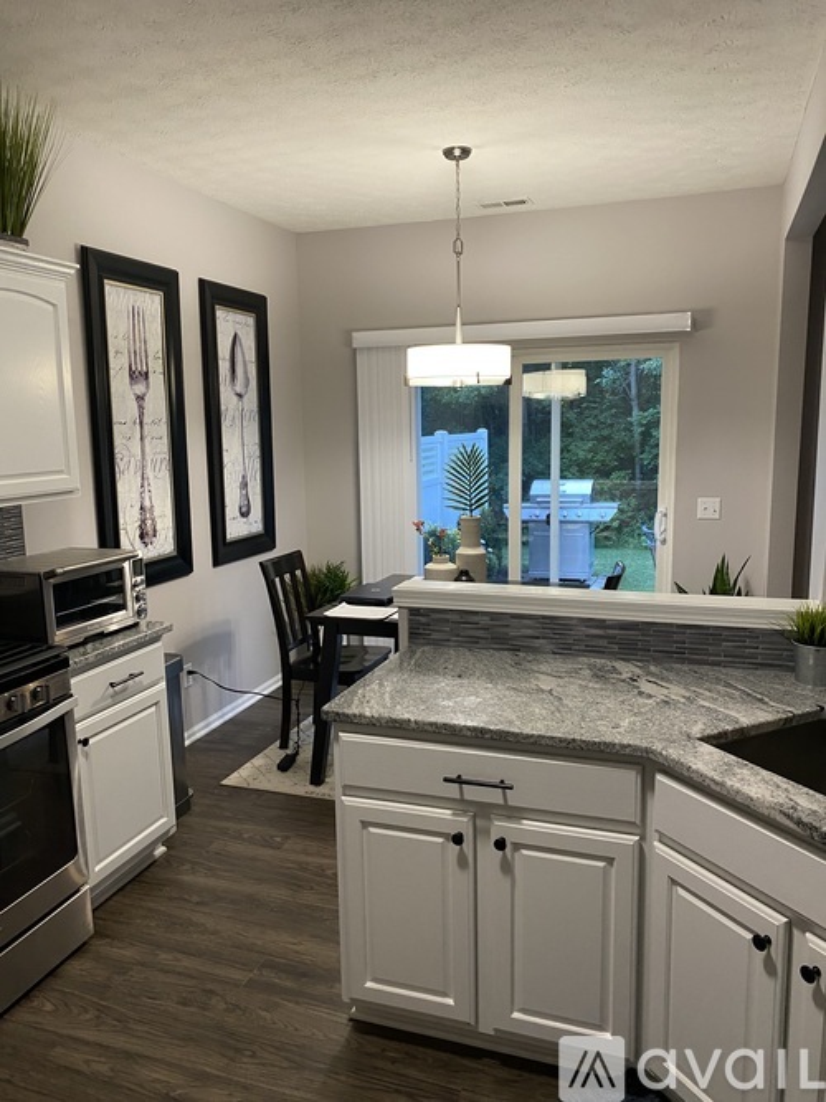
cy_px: 551
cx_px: 413
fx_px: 827
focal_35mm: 26
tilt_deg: -7.7
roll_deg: -0.1
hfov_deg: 53.0
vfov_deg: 67.3
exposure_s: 1/60
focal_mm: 4.25
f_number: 1.8
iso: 200
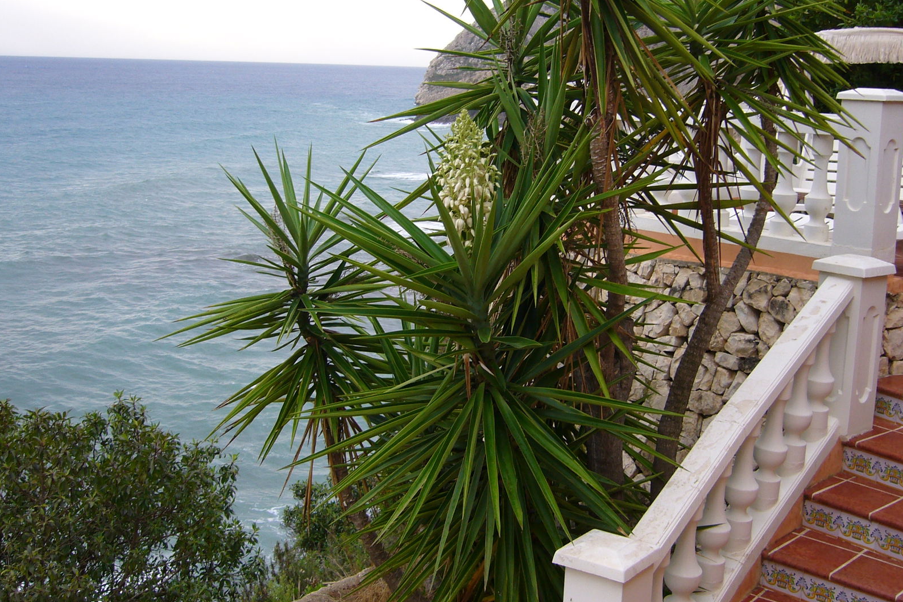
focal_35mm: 44
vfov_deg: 30.4
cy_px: 242
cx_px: 480
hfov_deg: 44.5
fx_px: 1104
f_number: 2.8
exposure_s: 1/80
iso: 80
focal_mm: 5.8
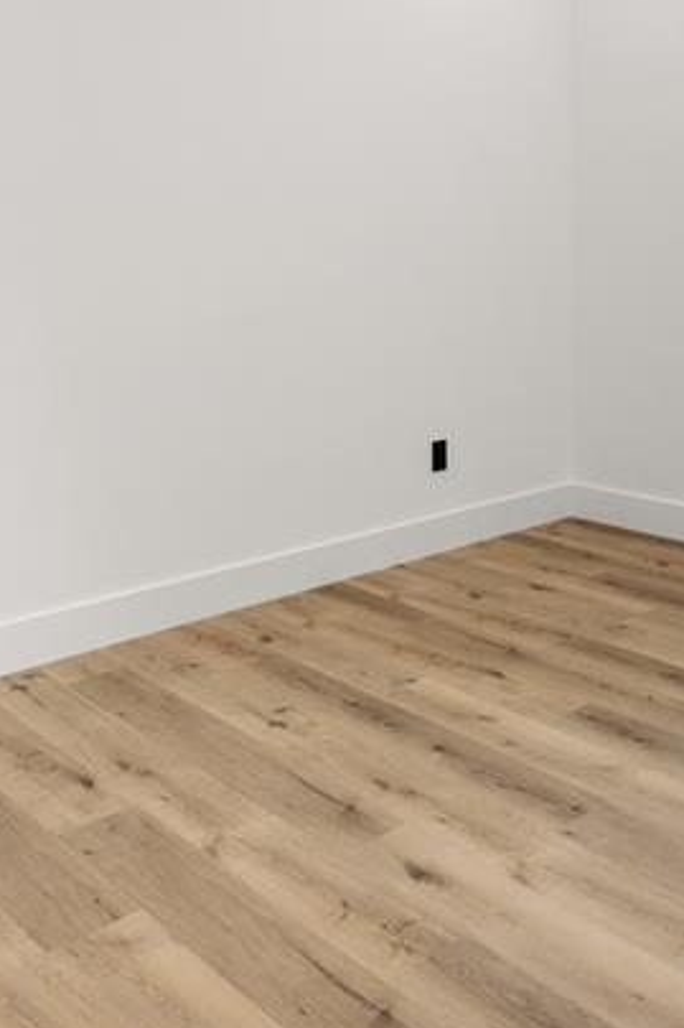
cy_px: 216
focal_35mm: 38
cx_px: 465
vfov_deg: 48.1
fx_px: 1084
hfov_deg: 34.6
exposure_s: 1/2
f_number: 11
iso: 100
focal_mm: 10
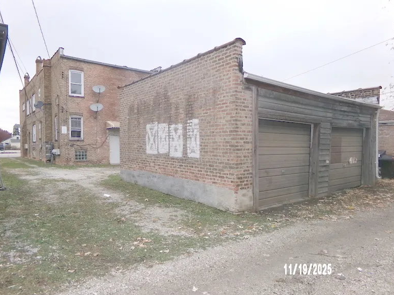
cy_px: 150
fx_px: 285
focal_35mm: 25
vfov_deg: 54.9
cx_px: 195
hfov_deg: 69.4
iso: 200
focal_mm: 4.3
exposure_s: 1/220
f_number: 3.7
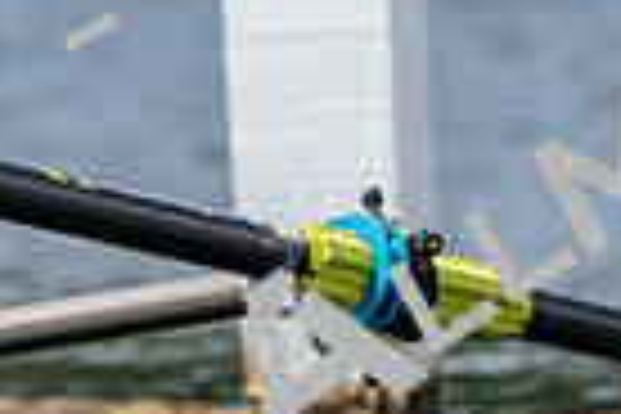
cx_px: -140
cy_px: 56
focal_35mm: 1547
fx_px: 26684
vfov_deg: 0.9
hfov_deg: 1.3
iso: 200
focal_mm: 368
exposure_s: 1/1600
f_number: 6.3
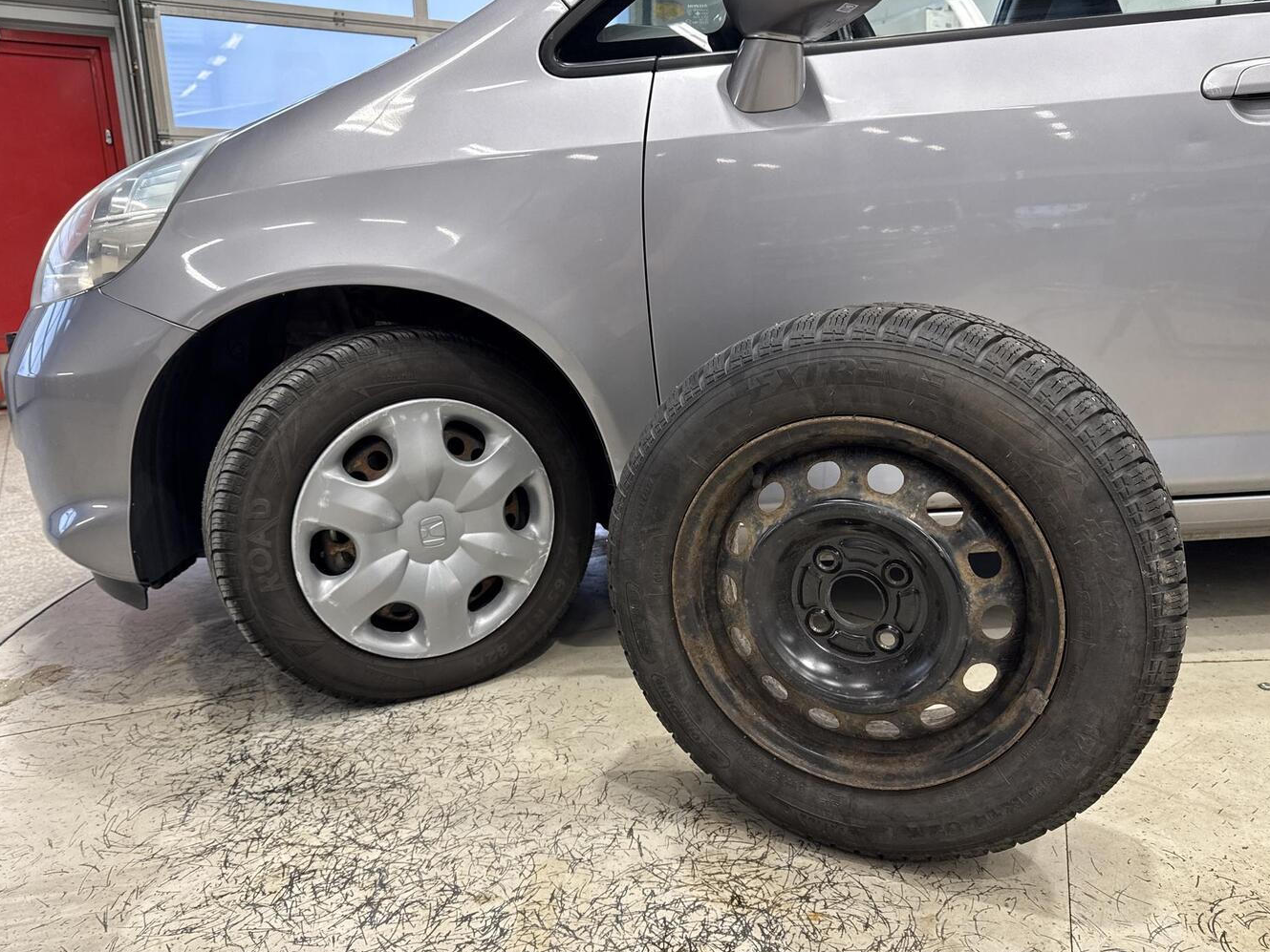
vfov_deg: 53.0
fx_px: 954
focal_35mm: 26
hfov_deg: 67.3
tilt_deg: -14.7
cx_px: 638
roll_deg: +2.0
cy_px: 512
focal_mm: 6.76
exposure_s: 1/100
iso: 125
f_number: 1.78
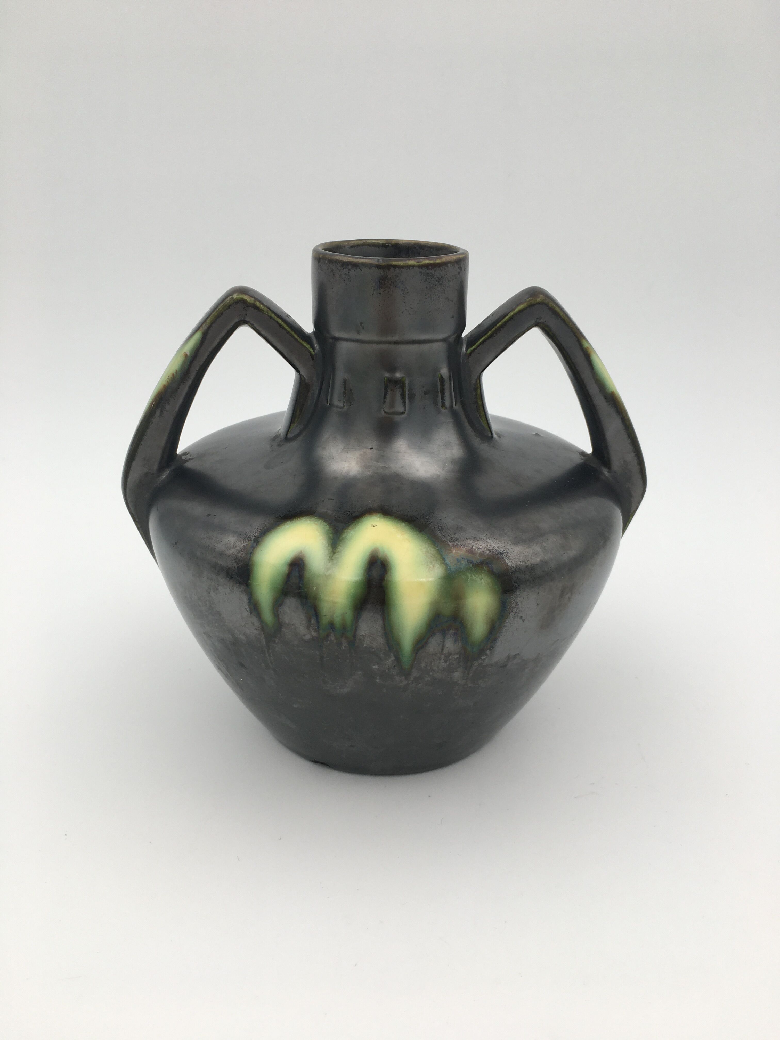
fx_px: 871
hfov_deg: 48.2
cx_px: 390
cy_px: 520
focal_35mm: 29
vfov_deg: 61.7
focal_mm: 4.15
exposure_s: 1/165
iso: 25
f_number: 2.2
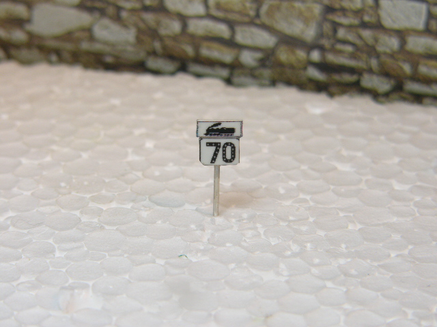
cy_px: 164
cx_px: 218
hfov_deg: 17.1
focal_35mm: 115
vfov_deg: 12.9
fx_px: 1452
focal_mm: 19.1
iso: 50
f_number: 4
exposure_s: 1/200
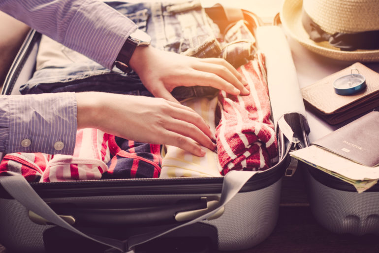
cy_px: 126
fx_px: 790
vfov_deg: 18.2
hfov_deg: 27.0
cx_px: 190
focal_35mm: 75
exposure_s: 1/8
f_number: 3.5
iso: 100
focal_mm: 50
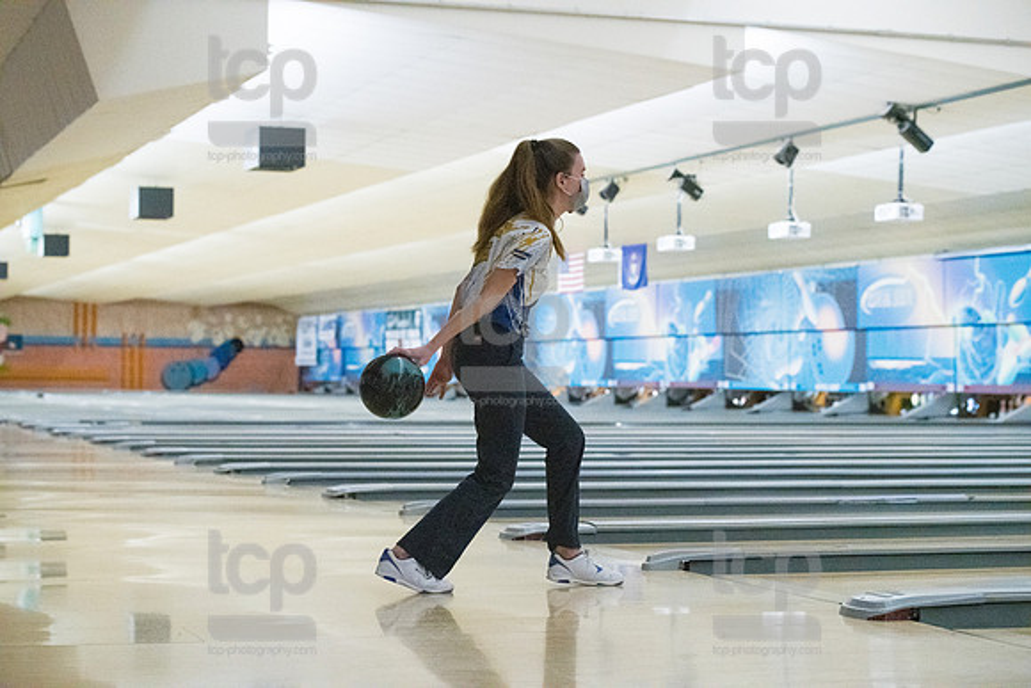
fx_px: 2292
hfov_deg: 25.4
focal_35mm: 80
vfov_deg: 17.1
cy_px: 344
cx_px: 516
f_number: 4
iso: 10000
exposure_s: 1/1000
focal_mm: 80
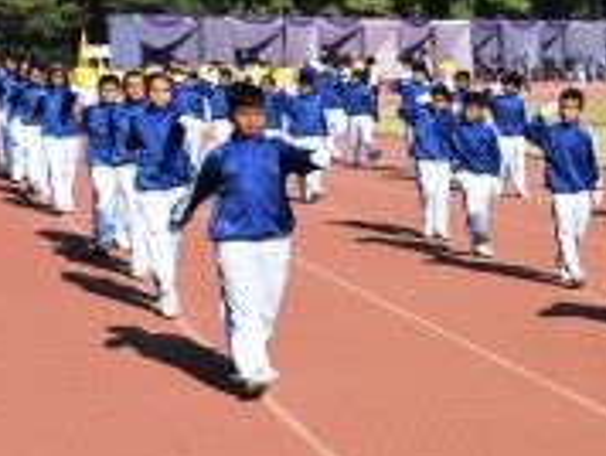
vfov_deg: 16.8
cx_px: 742
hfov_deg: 20.6
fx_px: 1543
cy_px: 231
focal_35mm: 88
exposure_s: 1/1250
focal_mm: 6.2
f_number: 3.6
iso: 100
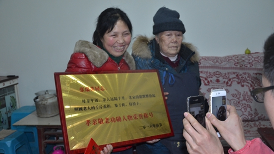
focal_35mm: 35
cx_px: 137
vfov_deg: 33.6
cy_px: 87
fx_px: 254
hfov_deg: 56.6
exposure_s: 1/30
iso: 800
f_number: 3.8
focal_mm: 22
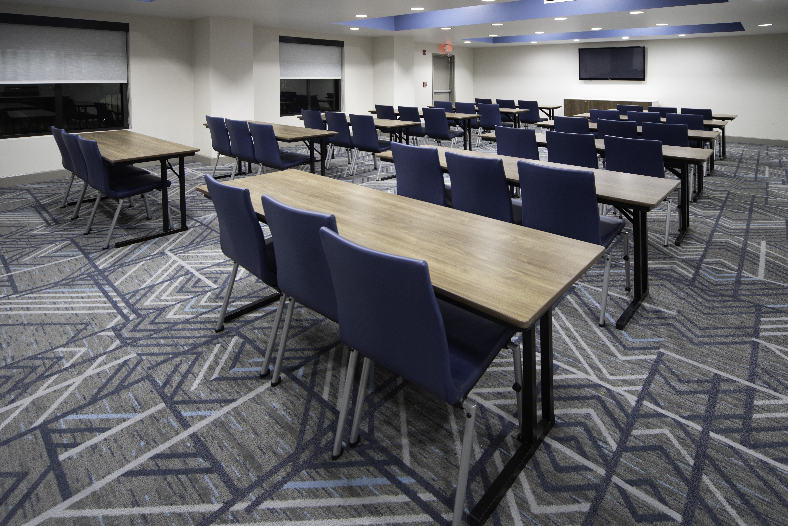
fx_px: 372
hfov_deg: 93.3
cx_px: 394
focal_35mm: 17
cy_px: 263
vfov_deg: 70.4
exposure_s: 1
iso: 100
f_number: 5
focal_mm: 17
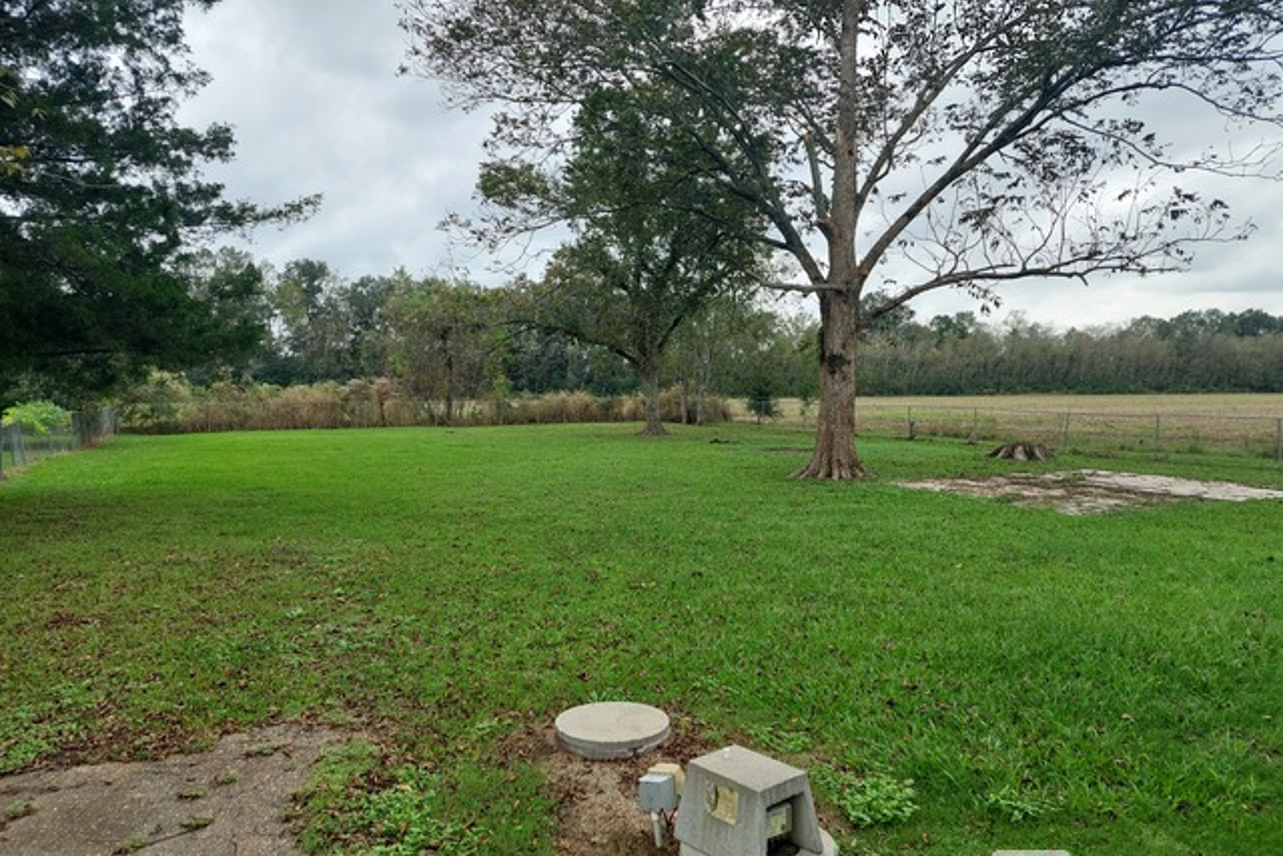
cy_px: 429
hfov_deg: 69.4
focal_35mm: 26
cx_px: 647
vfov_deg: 49.6
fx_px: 927
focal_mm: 5.23
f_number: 1.8
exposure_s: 1/519
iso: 40
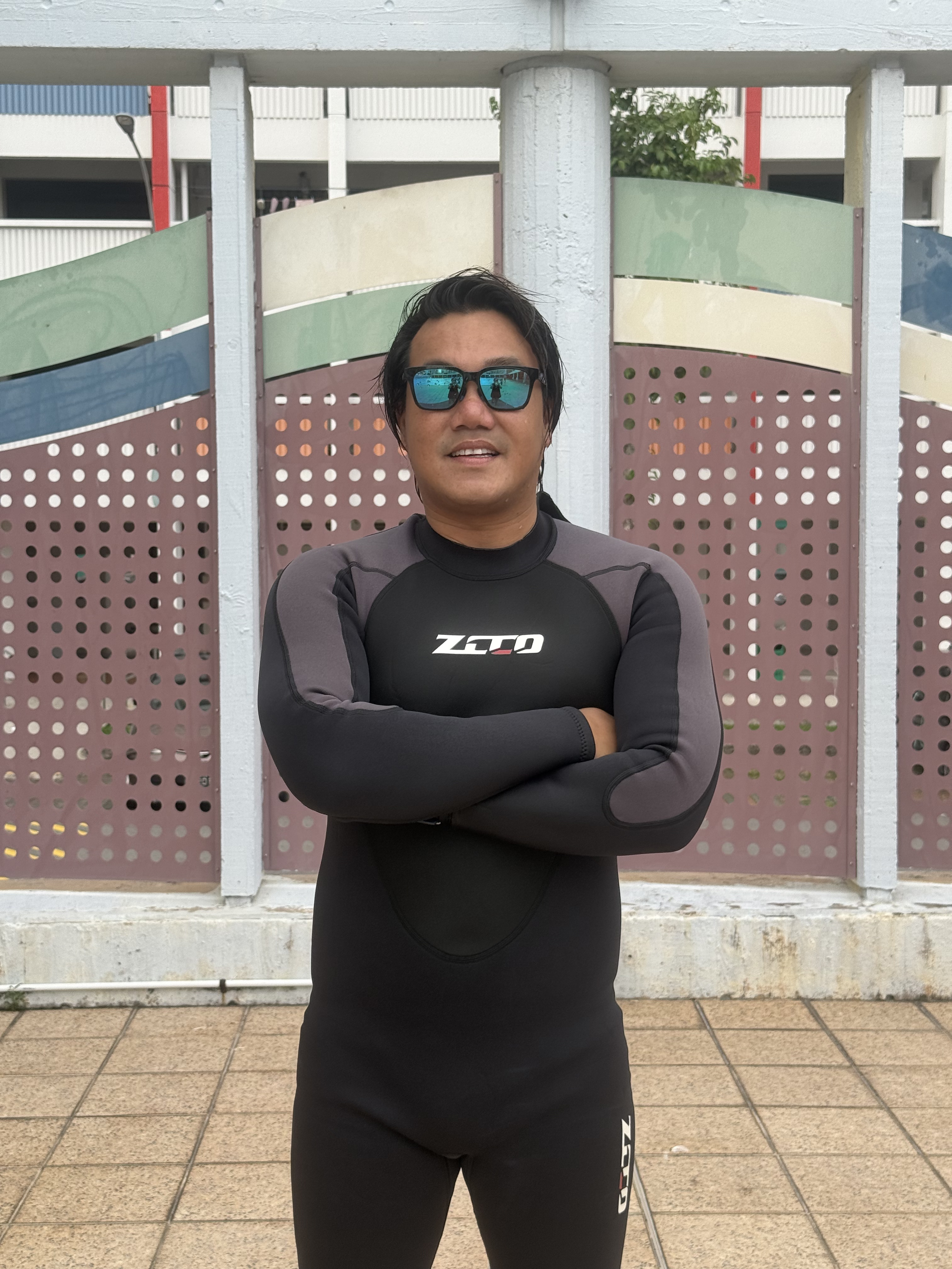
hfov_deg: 30.3
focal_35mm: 48
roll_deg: -1.0
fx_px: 1760
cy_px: 634
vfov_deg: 39.7
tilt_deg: -2.6
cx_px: 476
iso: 64
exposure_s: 1/249
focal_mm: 6.76
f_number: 1.78
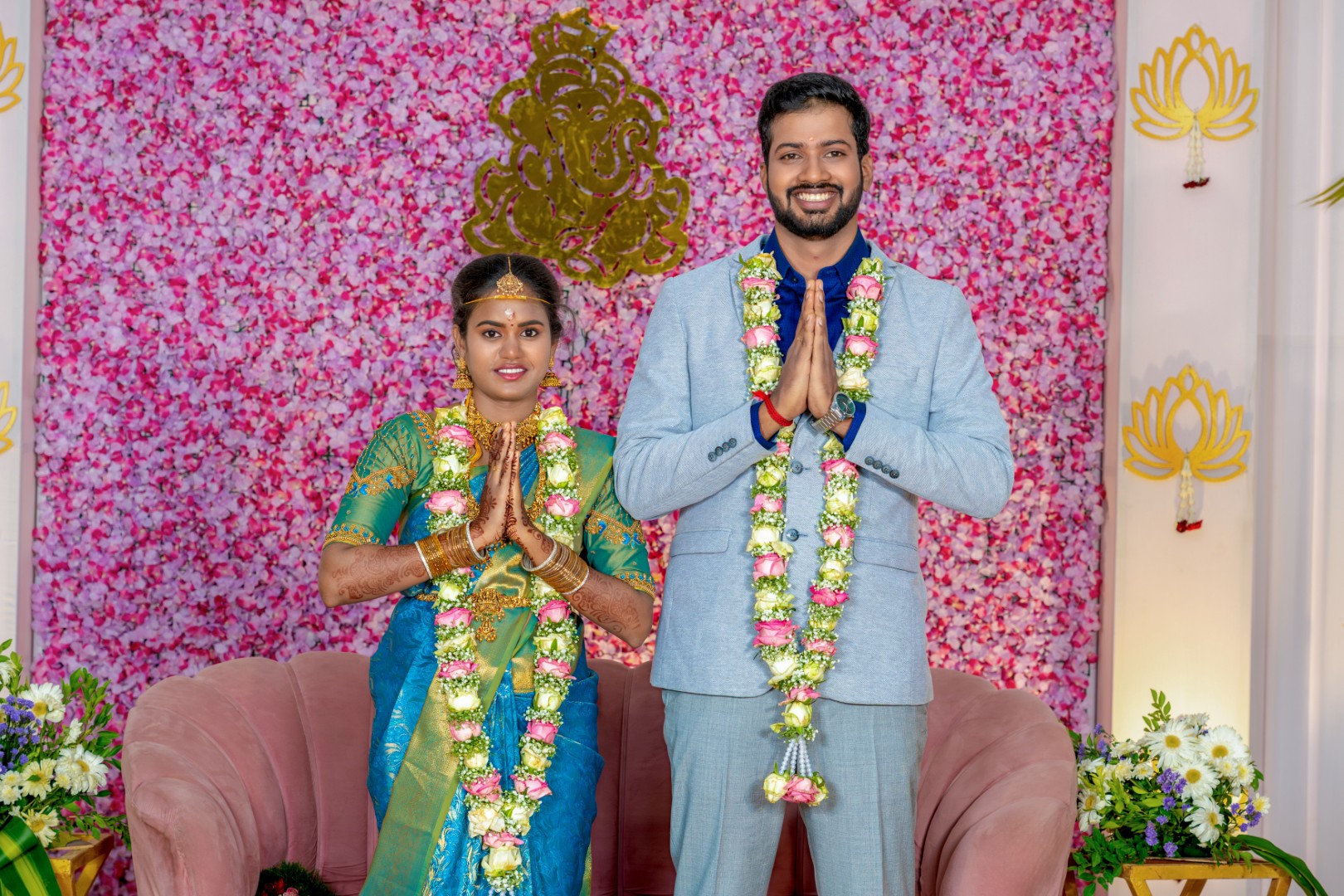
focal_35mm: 95
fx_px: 3546
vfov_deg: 14.4
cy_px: 448
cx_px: 672
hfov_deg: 21.5
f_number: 6.7
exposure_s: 1/125
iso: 400
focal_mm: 95
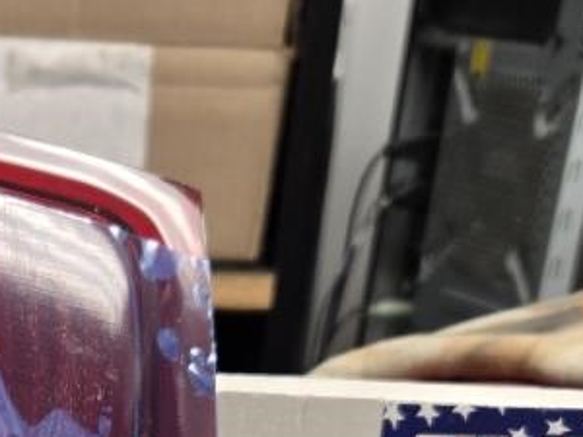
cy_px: 773
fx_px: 1651
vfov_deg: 13.6
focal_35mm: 98
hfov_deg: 19.2
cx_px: -58
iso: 250
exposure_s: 1/120
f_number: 1.8
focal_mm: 5.4
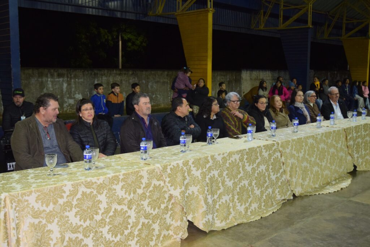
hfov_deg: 47.9
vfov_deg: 33.1
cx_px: 185
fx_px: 416
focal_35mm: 40
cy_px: 124
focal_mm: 27
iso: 1400
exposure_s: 1/60
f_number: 3.8
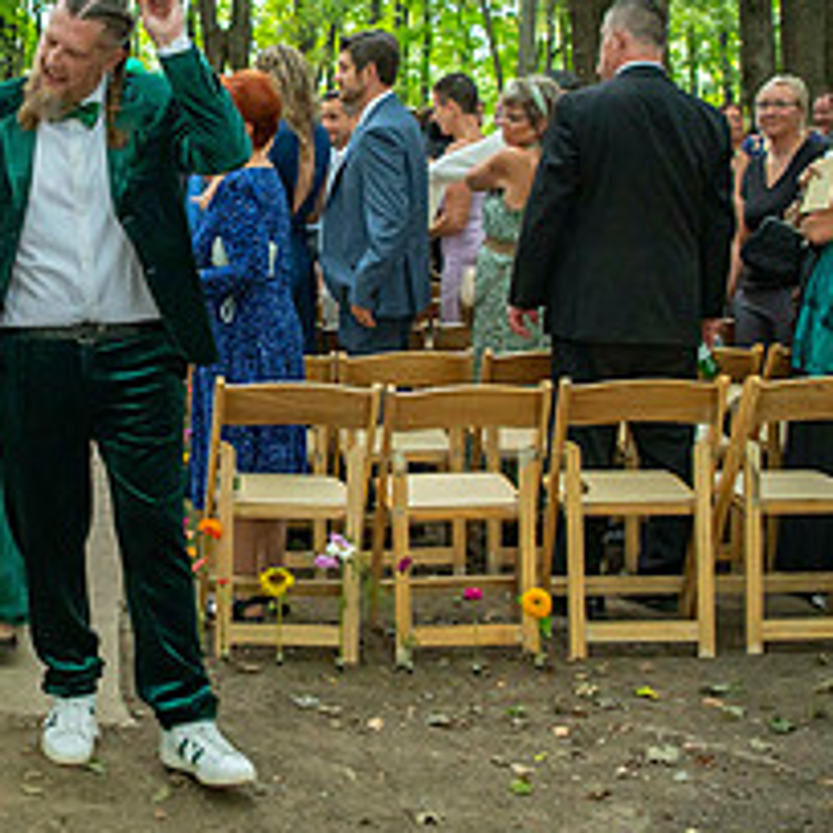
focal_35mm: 59
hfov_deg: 28.1
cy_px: 298
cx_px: 98
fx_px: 1606
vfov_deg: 28.9
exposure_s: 1/80
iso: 1600
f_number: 2.8
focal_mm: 24
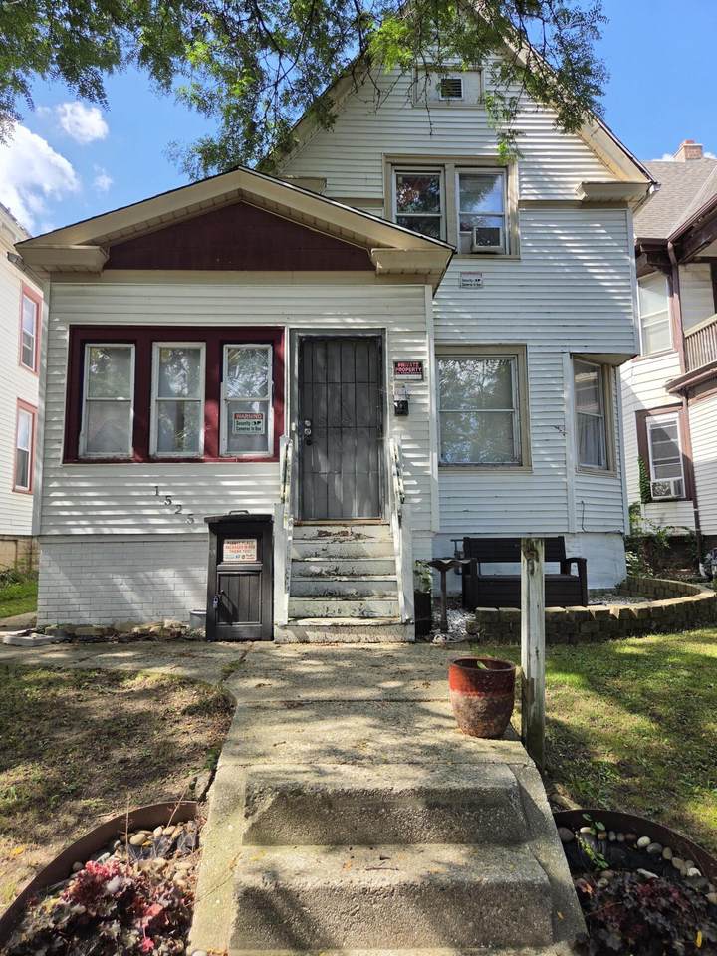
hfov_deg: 58.9
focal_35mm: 23
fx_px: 635
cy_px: 478
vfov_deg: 73.9
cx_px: 358
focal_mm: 5.4
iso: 80
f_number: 1.8
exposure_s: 1/1925
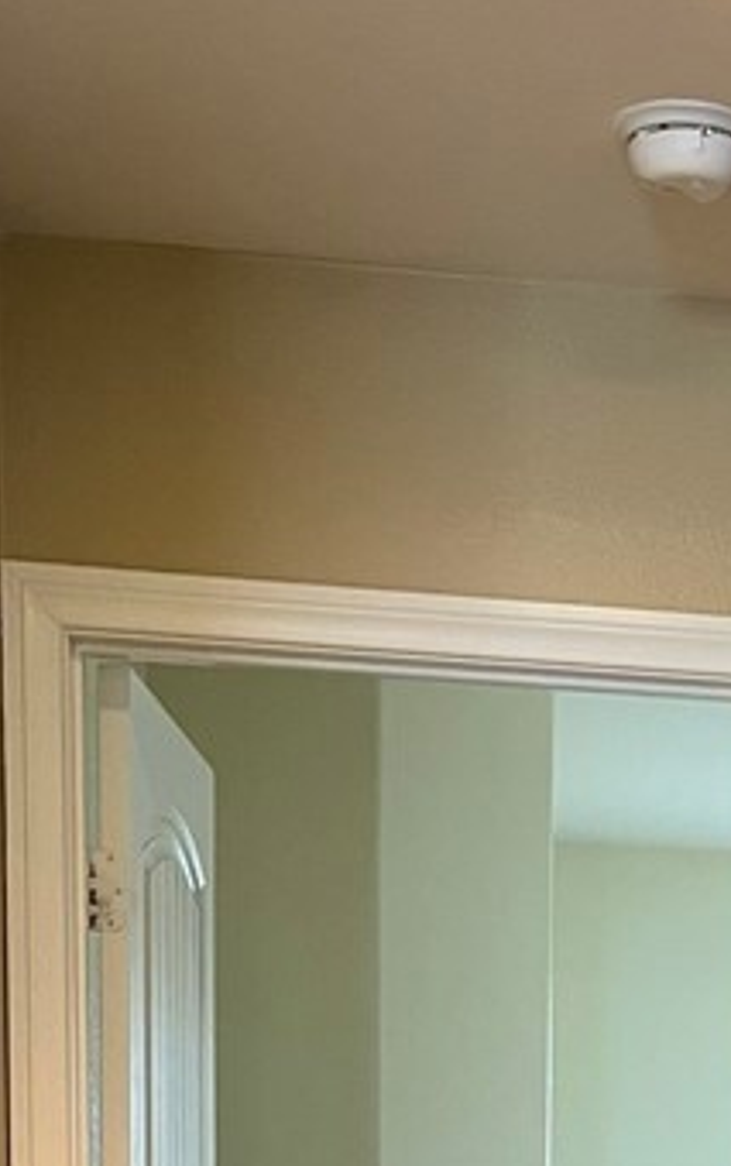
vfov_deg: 21.7
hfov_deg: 15.3
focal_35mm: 83
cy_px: 1629
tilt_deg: -9.3
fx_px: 2641
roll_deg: -1.7
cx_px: 820
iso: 320
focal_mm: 5.1
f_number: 1.6
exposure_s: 1/60
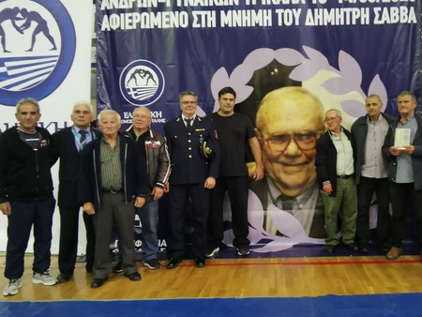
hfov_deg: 63.8
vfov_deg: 51.4
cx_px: 279
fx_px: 329
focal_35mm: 27
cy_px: 152
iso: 500
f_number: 2.2
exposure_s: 1/25
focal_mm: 2.26
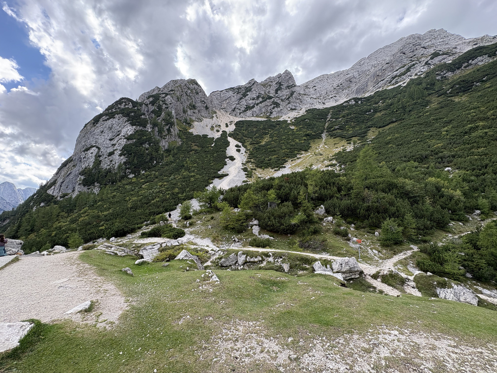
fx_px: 201
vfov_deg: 85.7
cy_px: 186
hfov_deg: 102.1
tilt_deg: +5.9
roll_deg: +0.8
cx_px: 248
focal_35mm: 14
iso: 40
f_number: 2.2
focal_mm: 2.22
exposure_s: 1/265
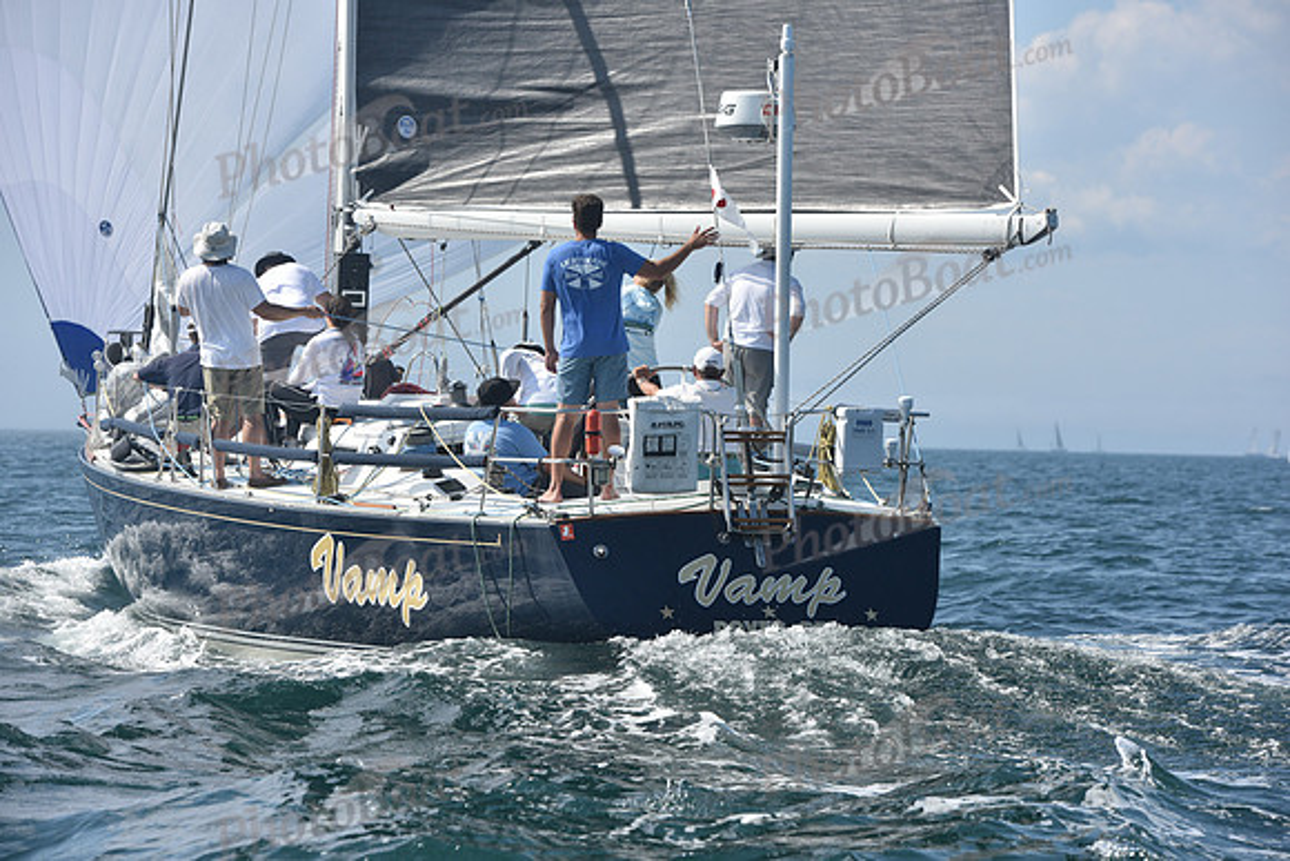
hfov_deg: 13.2
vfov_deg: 8.9
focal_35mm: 155
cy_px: 430
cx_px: 645
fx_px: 5555
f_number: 8
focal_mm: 155
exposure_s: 1/1600
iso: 320
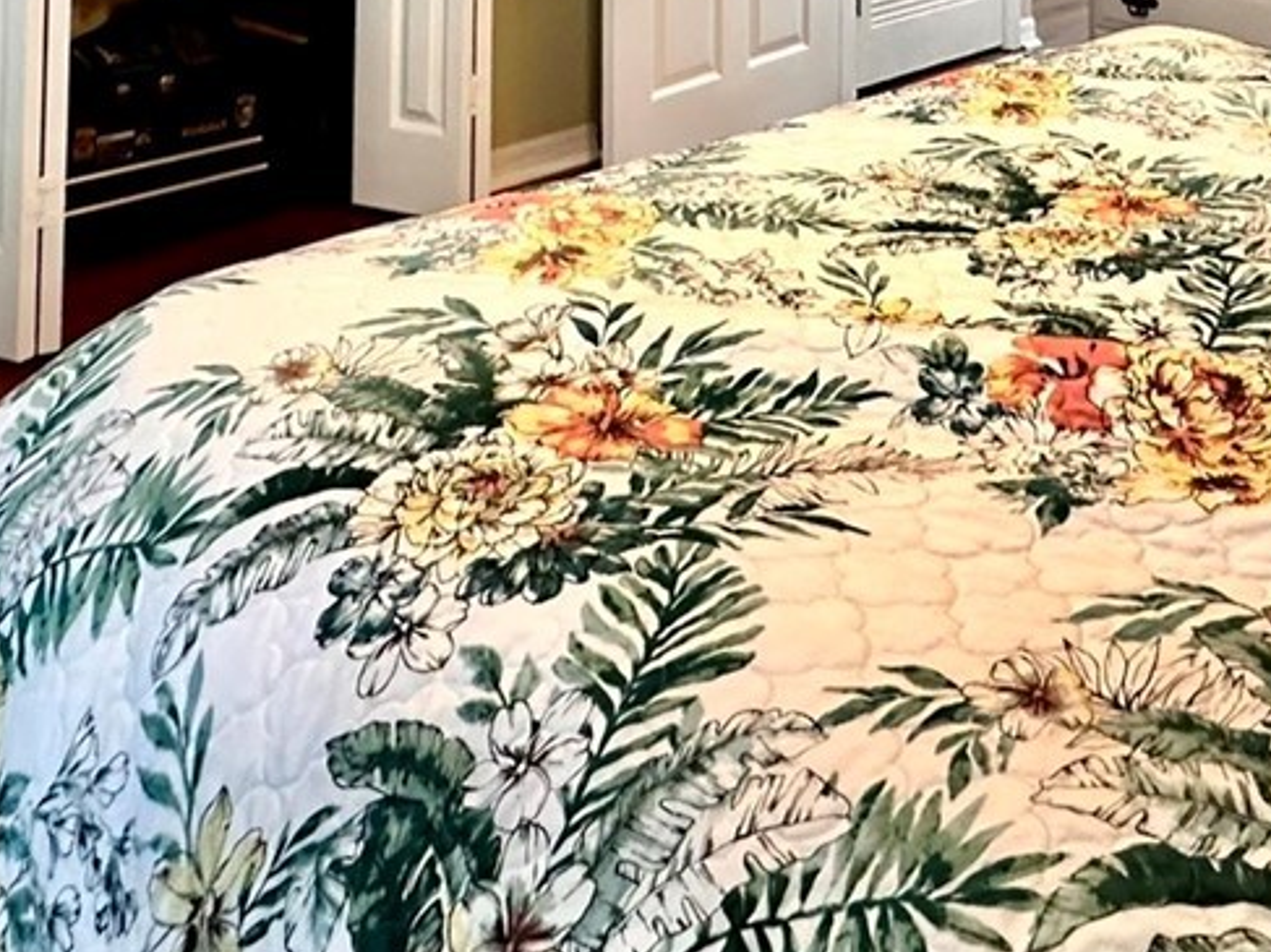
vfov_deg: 25.0
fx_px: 1689
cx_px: 851
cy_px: -436
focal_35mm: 46
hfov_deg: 40.7
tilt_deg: +3.2
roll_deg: -0.2
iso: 250
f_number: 2.2
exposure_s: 1/60
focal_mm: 2.22
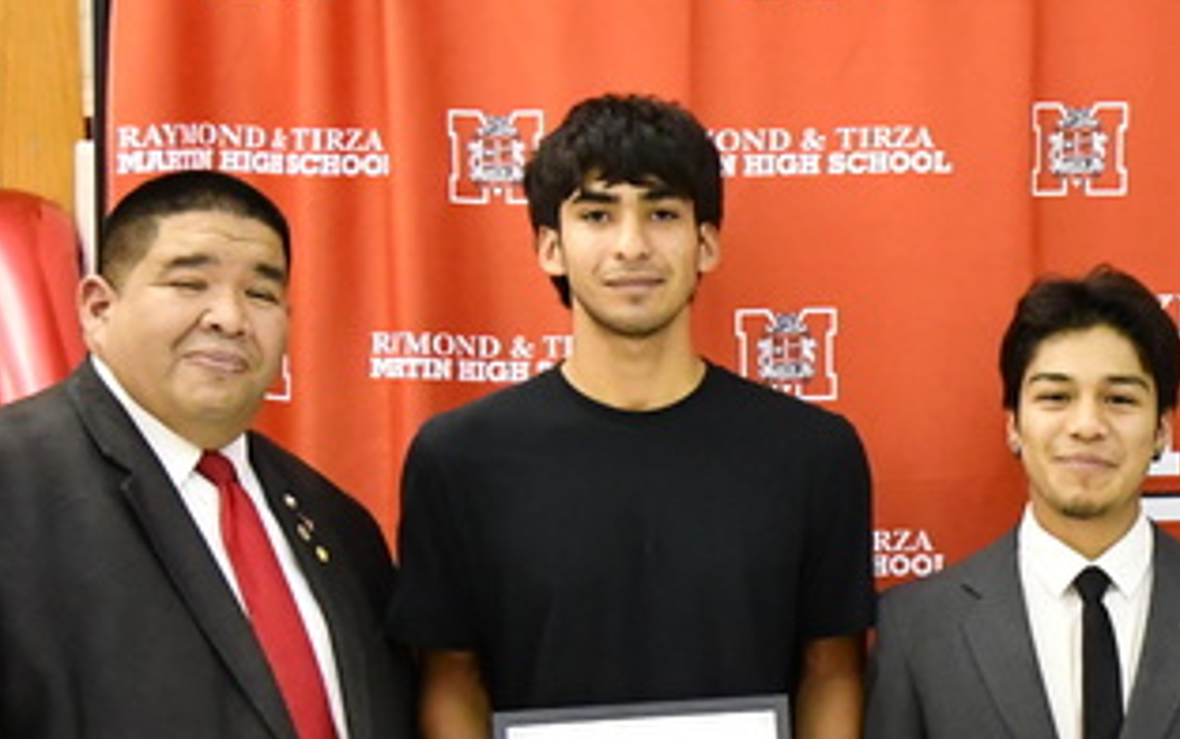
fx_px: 5148
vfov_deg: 8.2
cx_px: 1489
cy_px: 669
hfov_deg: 12.7
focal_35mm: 160
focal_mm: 32
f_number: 6.3
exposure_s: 1/160
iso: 5000
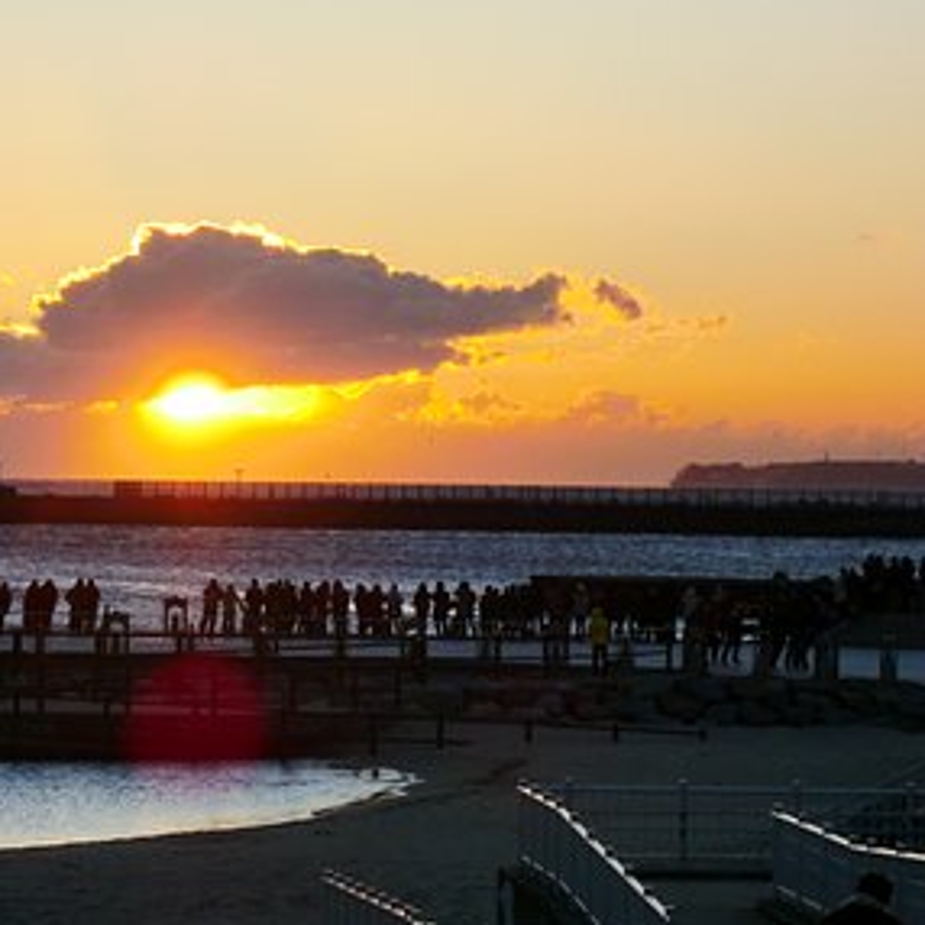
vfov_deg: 9.9
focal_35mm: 177
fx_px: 5351
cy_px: 369
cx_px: 307
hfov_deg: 9.9
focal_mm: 19.6
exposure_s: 1/250
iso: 64
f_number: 5.8
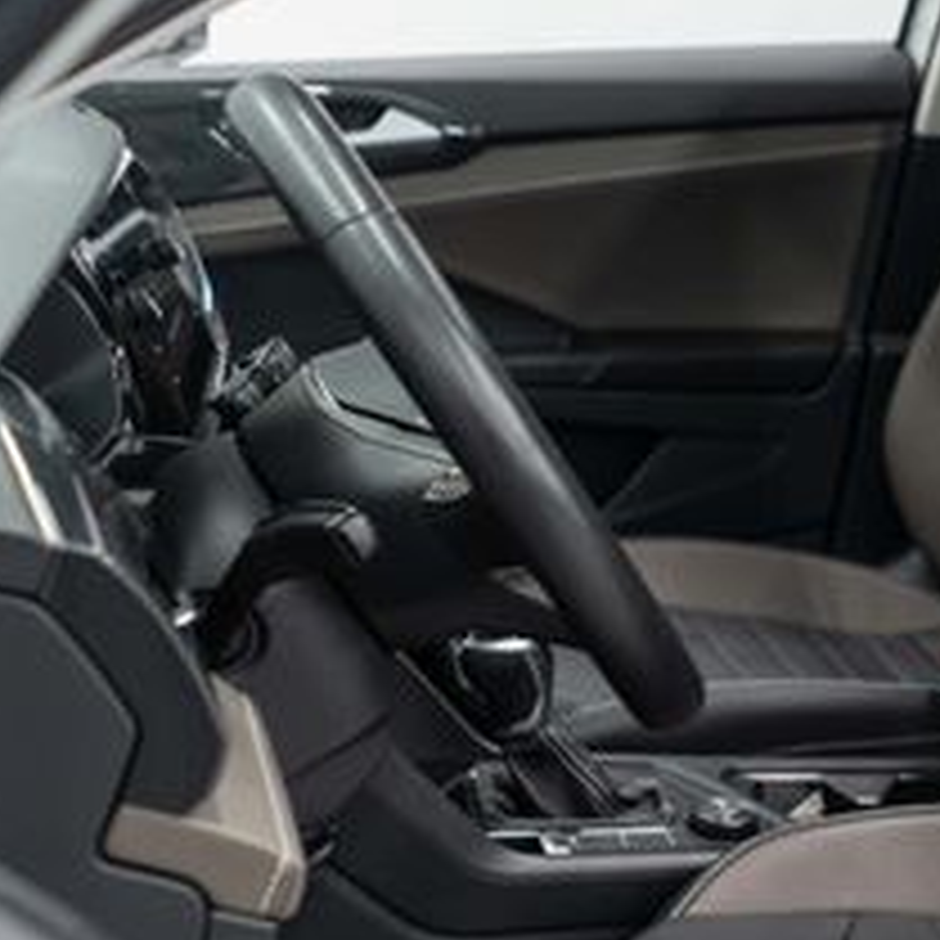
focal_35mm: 73
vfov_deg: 23.6
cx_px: 1331
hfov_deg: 20.8
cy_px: 587
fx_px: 2243
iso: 400
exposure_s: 1/40
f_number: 3.2
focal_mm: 28
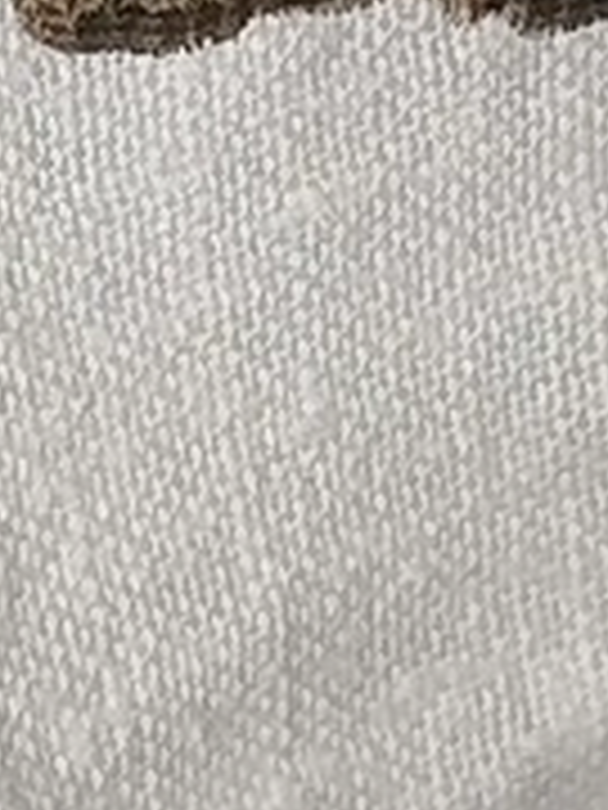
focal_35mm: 270
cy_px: -148
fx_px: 6323
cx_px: 468
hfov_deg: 5.5
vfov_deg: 7.3
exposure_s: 1/50
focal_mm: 5.31
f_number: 1.7
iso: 100
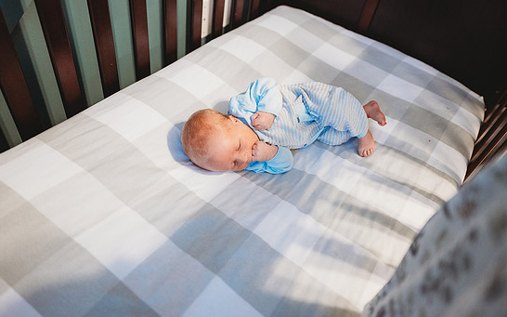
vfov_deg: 47.5
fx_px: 359
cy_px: 139
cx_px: 264
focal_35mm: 26
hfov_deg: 70.4
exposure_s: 1/160
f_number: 2.2
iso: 1250
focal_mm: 24
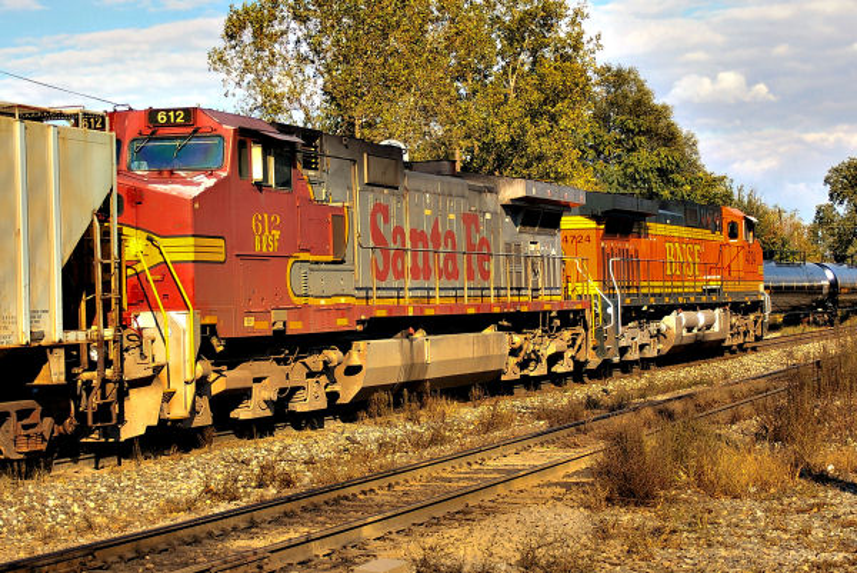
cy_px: 286
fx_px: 1537
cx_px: 428
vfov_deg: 21.1
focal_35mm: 64
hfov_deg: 31.2
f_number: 4
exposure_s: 1/1500
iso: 200
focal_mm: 43
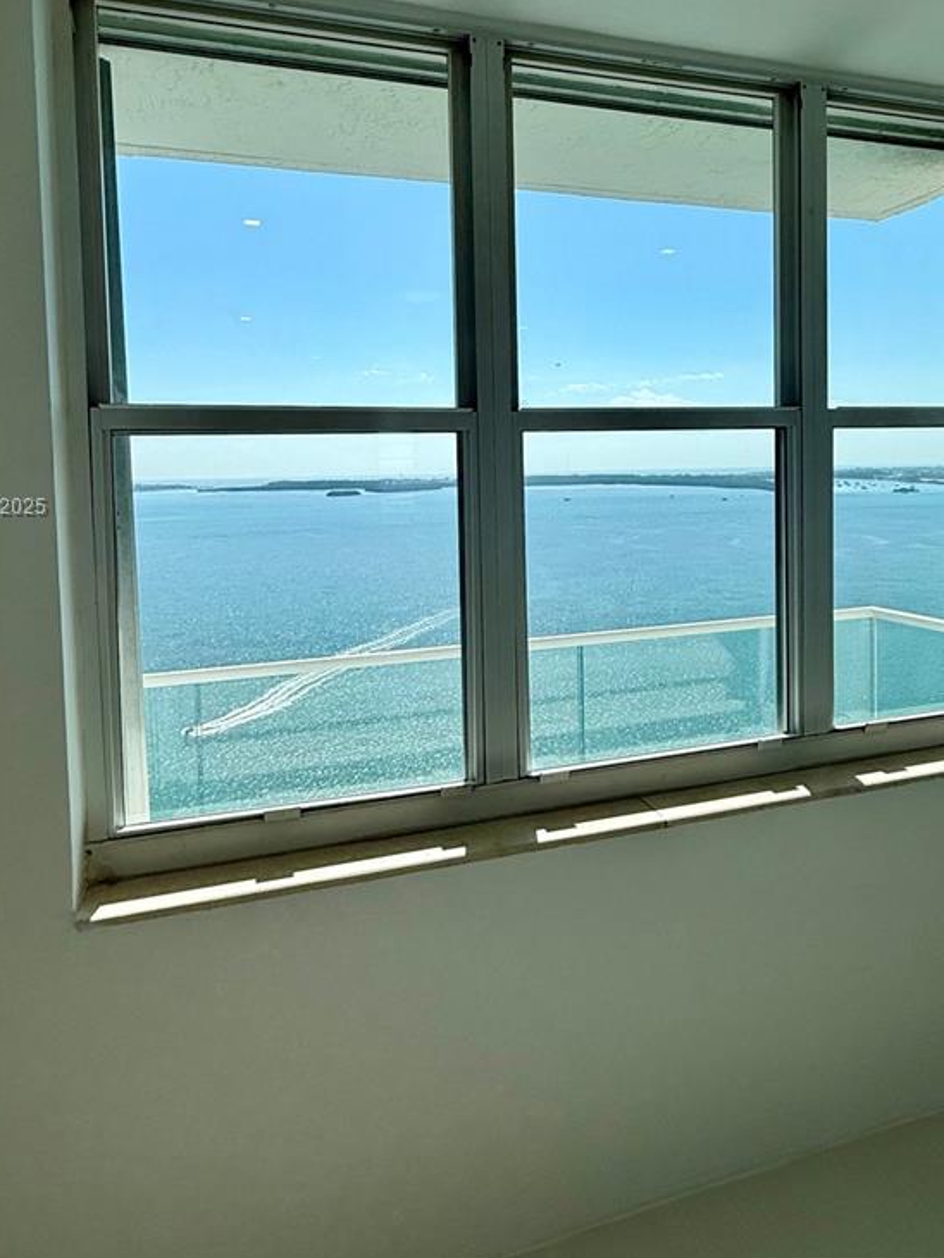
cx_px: 506
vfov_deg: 73.2
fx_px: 836
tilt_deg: -1.2
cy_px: 508
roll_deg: +0.9
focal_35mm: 23
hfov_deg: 58.8
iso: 50
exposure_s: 1/3289
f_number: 2.2
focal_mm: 2.22
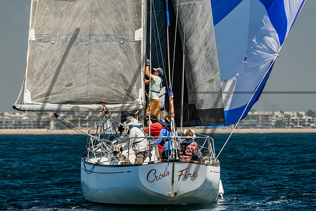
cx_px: 158
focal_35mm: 453
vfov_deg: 3.0
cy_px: 24
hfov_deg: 4.6
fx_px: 3974
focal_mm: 185
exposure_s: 1/500
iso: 160
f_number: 6.3
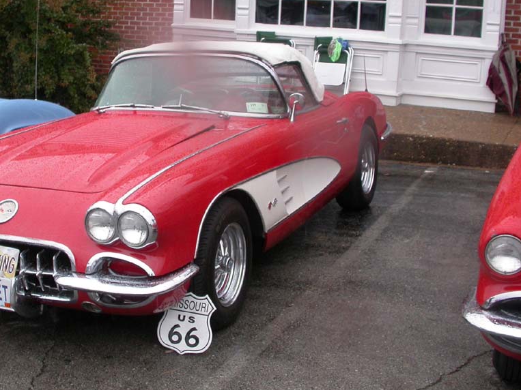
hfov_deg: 37.1
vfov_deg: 28.5
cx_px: 174
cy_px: 160
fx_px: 767
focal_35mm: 51
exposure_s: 1/136
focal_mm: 7.85
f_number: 4.7
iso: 100
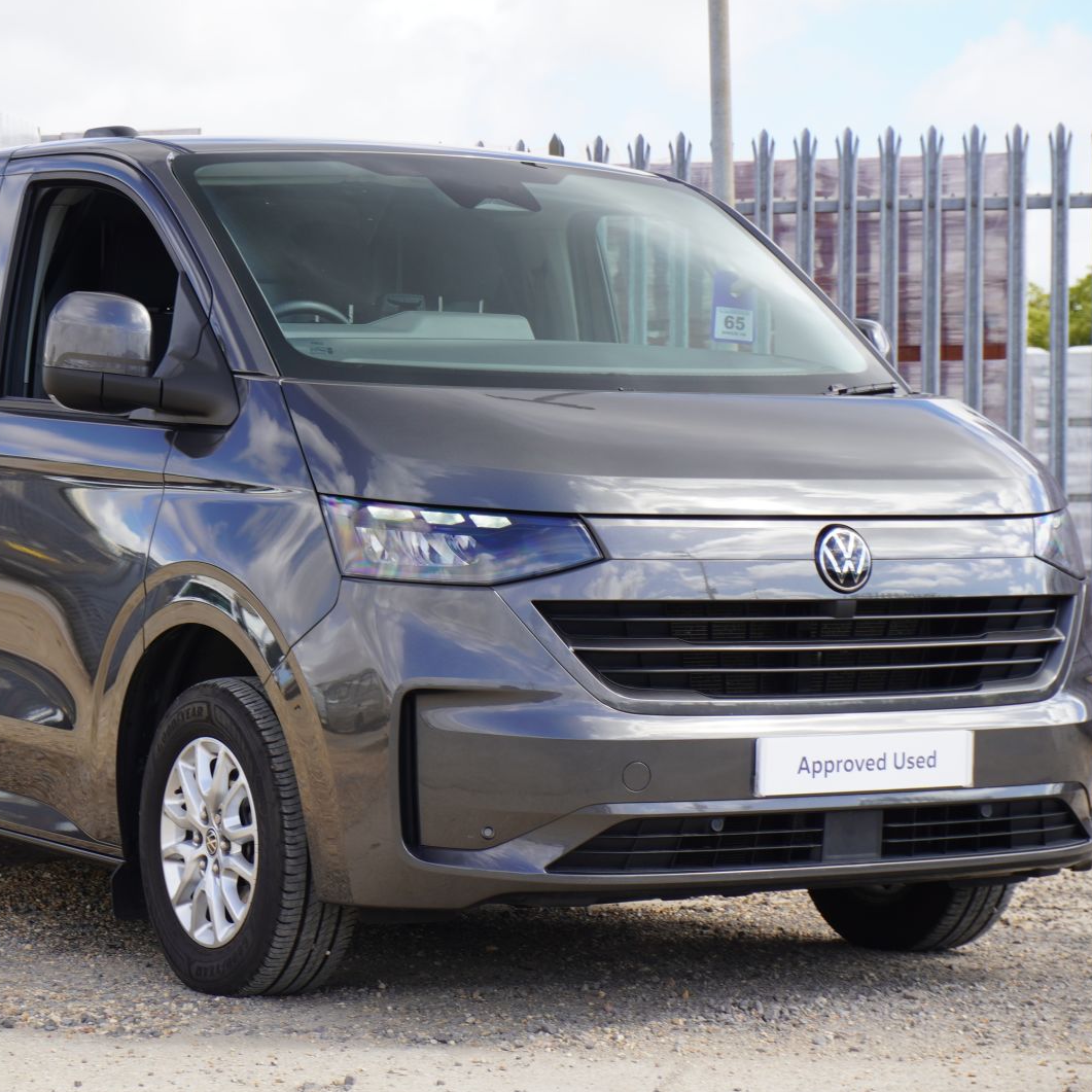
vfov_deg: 18.1
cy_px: 545
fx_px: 3426
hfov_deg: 18.1
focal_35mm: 96
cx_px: 379
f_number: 6.7
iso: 100
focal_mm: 50
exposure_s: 1/90
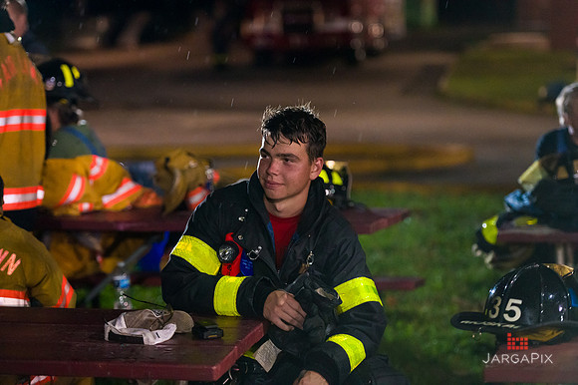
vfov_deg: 11.8
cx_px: 289
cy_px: 192
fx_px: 1861
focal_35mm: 116
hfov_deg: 17.7
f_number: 3.2
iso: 12800
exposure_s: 1/200
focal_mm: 116
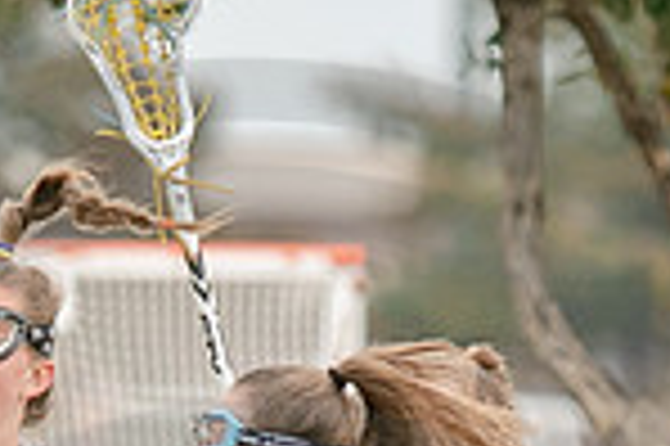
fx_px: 38519
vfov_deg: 0.7
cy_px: 789
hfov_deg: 1.0
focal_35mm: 2072
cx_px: 192
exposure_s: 1/1250
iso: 320
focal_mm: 200
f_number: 2.8
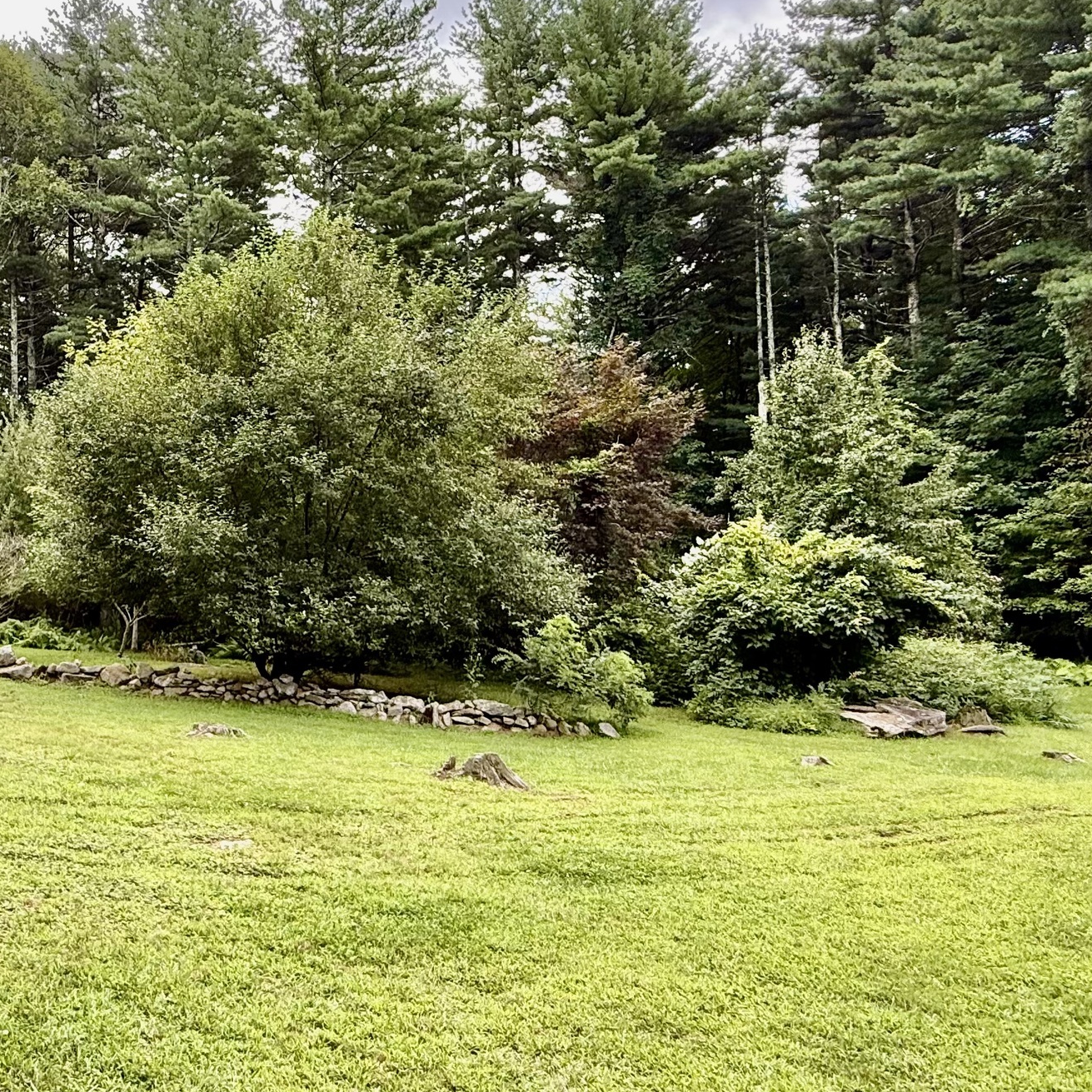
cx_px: 232
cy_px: 504
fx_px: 1035
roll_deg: +1.4
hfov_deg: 52.3
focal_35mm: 29
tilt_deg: +3.3
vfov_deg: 55.6
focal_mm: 2.22
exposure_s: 1/157
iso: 64
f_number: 2.2
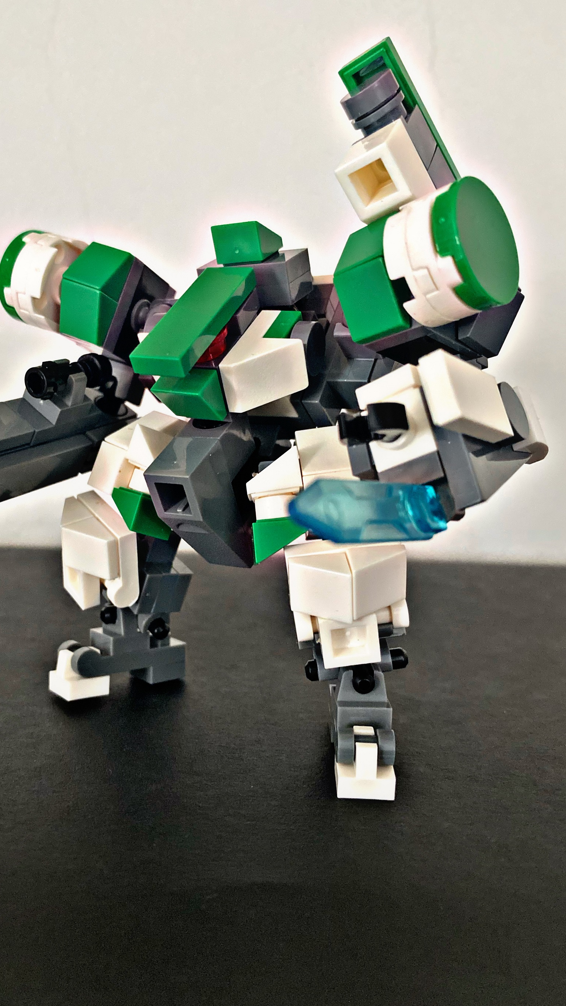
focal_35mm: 29
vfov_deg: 66.1
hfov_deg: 39.9
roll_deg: -0.2
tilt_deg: -6.7
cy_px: 513
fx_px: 774
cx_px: 207
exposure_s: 1/60
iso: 500
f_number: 1.8
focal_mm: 4.25
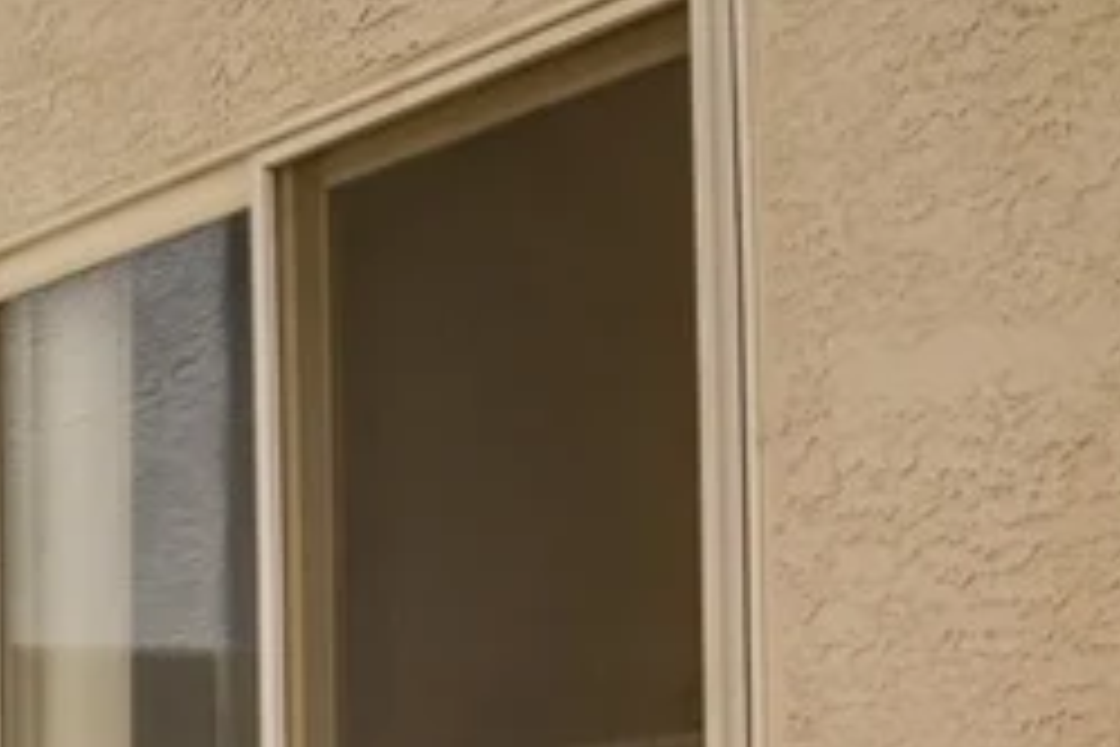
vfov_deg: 18.4
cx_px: -423
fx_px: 2178
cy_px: 902
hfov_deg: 24.3
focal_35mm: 70
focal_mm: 17
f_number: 8
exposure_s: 1/200
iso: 100
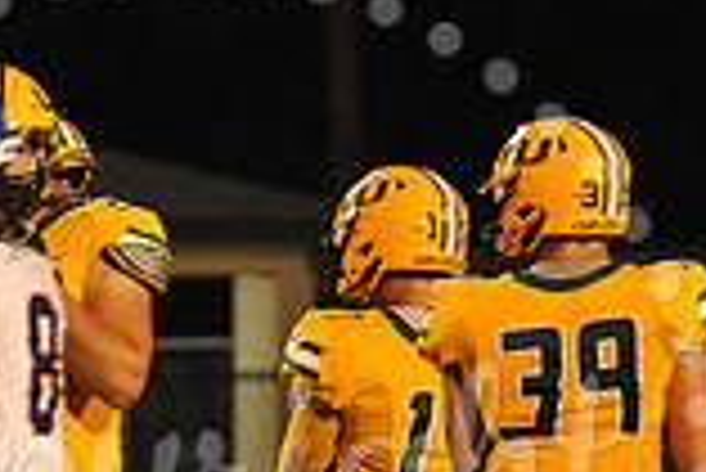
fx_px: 14506
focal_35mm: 739
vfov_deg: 1.9
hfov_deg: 2.8
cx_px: 180
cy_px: 490
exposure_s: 1/160
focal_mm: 200
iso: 3200
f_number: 5
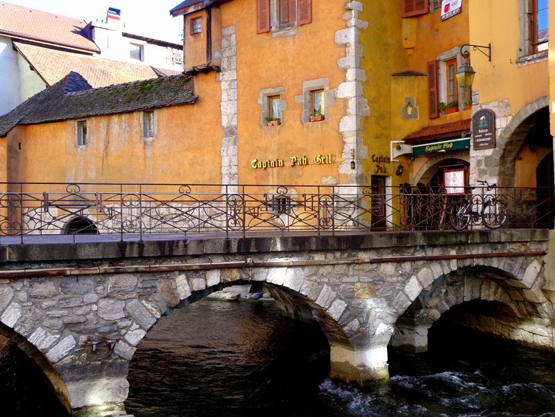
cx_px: 278
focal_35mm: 43
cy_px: 208
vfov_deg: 33.6
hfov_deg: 43.9
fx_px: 689
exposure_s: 1/80
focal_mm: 7.3
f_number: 4
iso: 80
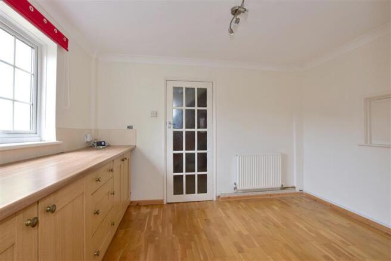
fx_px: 163
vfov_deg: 77.3
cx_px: 196
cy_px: 130
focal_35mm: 15
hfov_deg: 100.4
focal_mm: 10
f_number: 11
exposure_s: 1/13
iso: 400
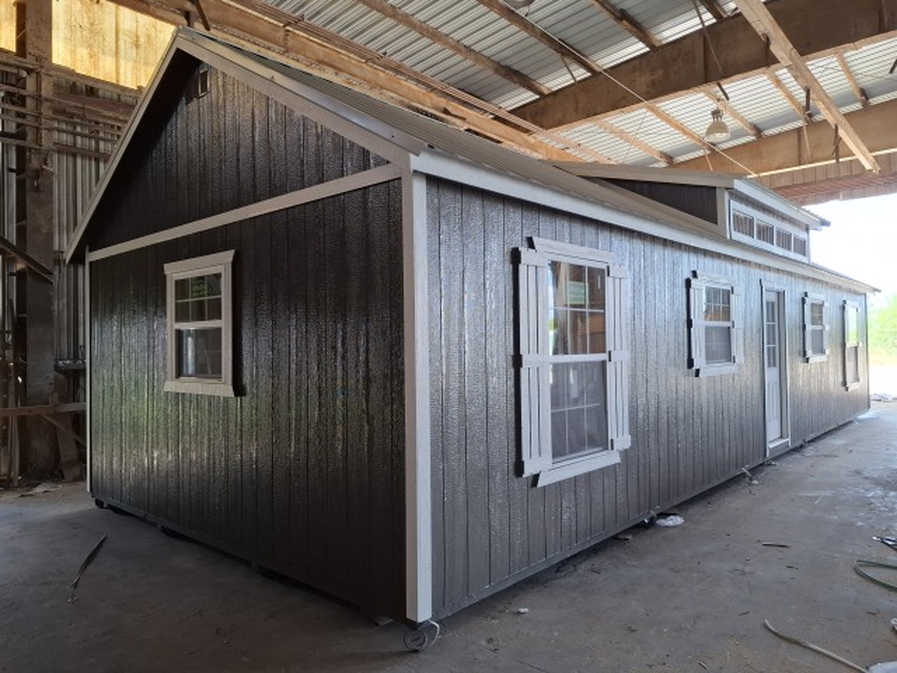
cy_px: 336
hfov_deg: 73.9
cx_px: 448
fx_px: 596
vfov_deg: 58.9
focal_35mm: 23
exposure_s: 1/120
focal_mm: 5.54
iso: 100
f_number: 1.8
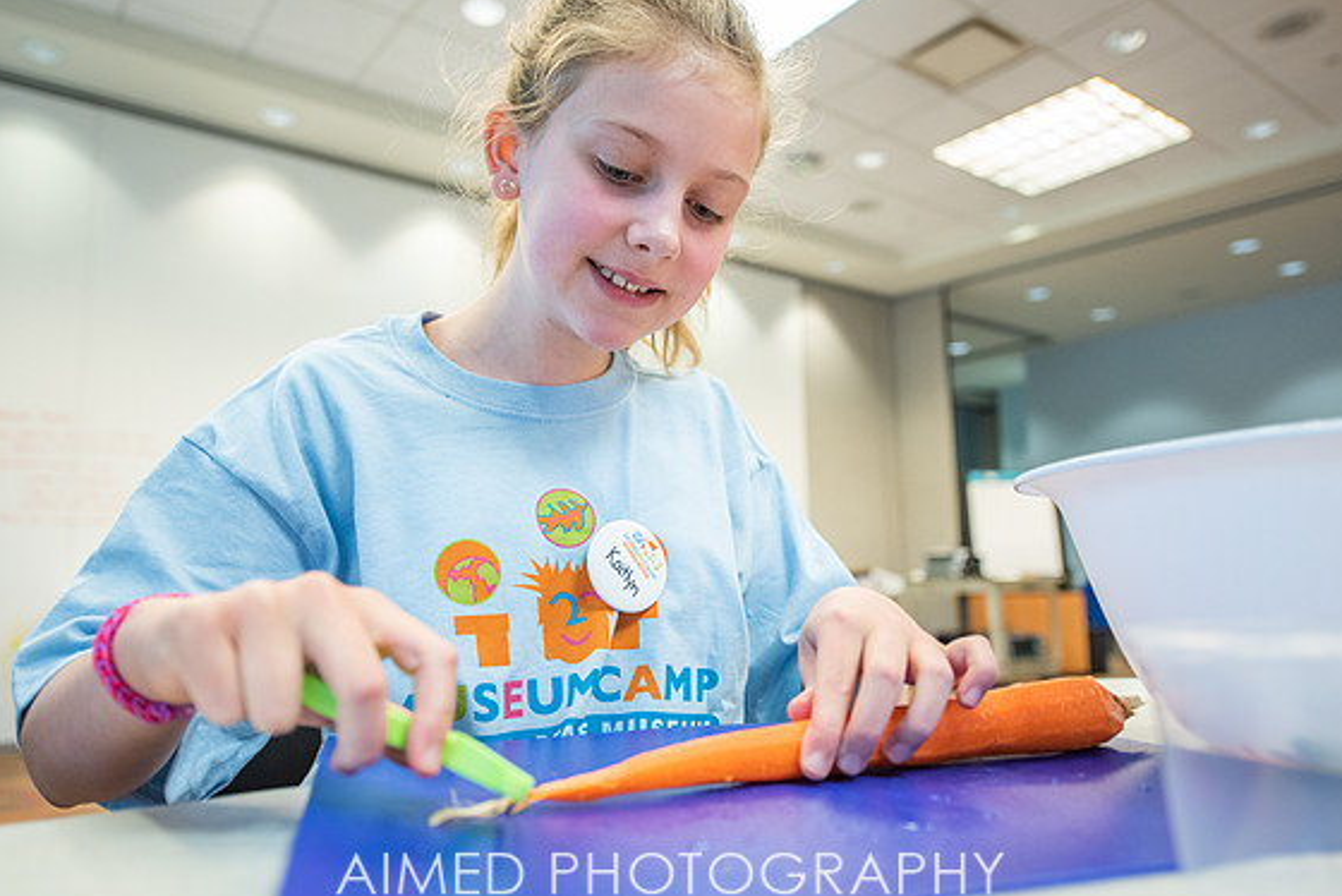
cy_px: 456
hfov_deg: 69.4
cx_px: 655
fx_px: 970
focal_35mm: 26
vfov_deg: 49.6
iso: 1000
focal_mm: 24
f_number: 2.8
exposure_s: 1/200
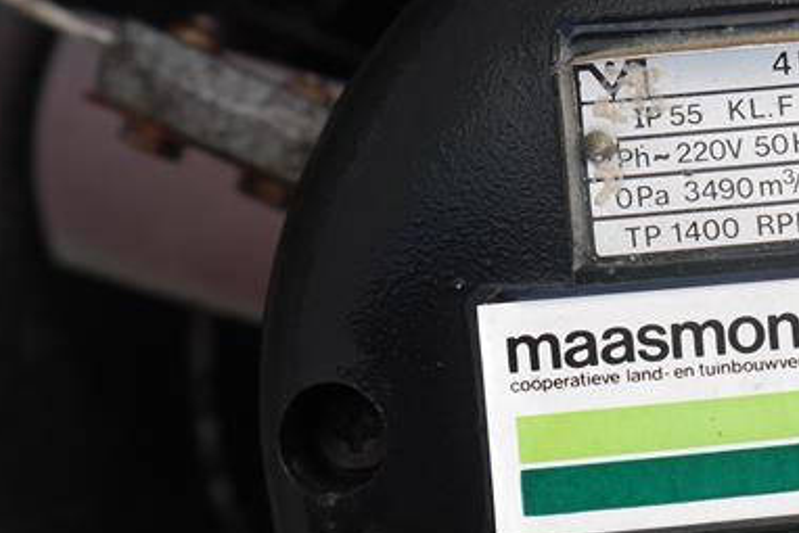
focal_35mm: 78
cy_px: 278
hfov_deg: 25.0
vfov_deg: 17.5
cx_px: 753
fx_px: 1732
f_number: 4.5
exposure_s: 1/125
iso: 160
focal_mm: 14
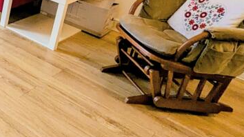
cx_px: -68
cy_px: -13
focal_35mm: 41
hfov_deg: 35.2
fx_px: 265
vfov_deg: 26.7
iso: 58
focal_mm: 1.95
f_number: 2.2
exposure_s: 1/30.6
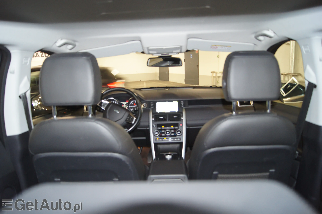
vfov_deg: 47.9
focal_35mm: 27
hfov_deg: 67.4
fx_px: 241
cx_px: 161
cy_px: 107
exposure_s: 1/13
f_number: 3.5
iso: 800
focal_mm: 18
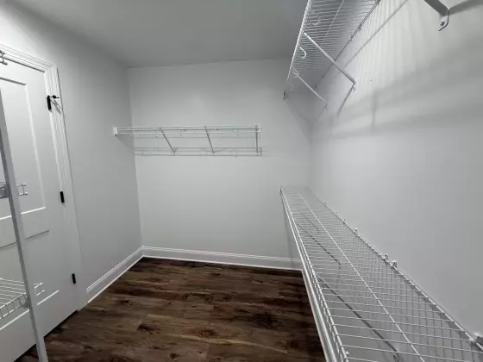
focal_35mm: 14
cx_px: 242
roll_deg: -0.9
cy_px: 181
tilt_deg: -8.0
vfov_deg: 85.7
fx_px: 195
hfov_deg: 102.1
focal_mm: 2.22
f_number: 2.2
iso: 200
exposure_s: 1/120
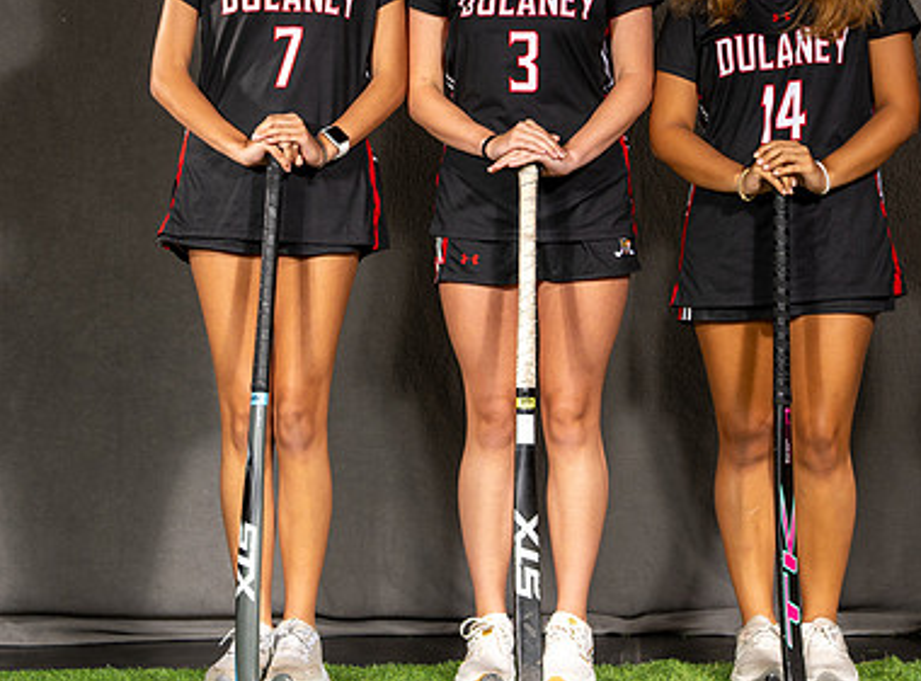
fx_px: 3177
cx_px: 651
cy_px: 41
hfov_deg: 16.4
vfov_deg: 12.1
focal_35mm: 120
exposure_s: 1/125
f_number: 6.3
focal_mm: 50
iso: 160
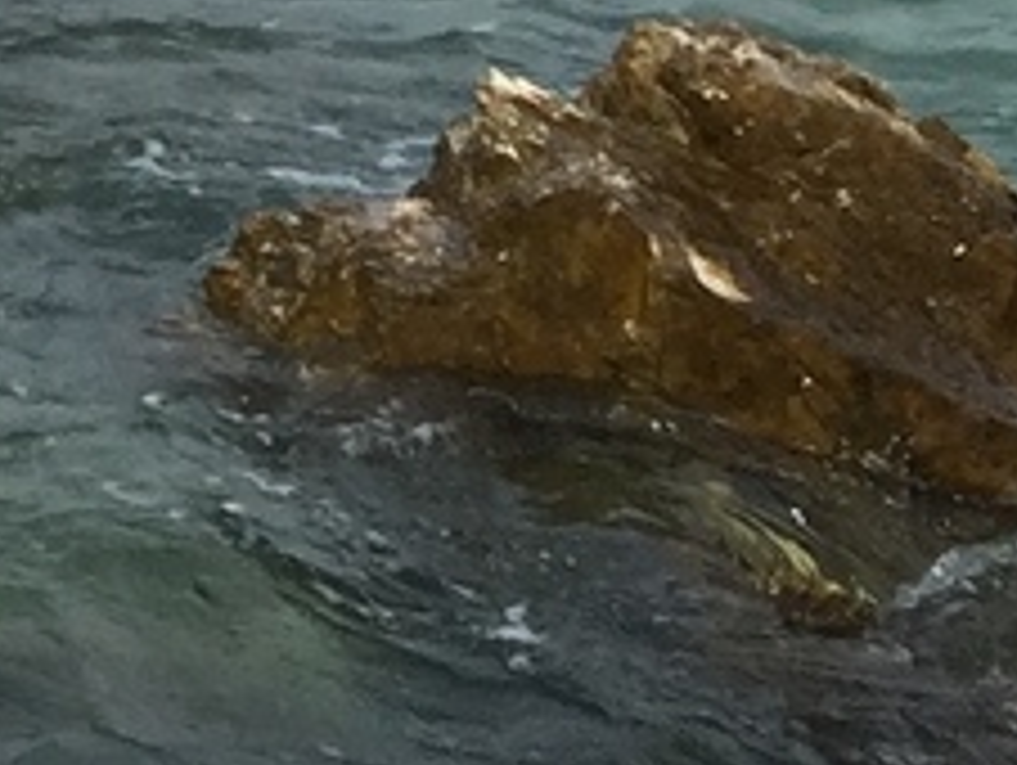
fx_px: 6029
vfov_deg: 6.4
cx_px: -2030
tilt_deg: +0.0
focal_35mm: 205
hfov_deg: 8.2
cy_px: -1845
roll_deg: -0.4
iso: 32
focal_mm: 4.15
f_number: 2.2
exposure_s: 1/2326
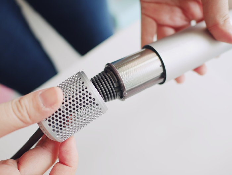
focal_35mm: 30
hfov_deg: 59.9
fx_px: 201
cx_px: 116
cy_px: 88
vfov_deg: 46.8
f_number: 1.7
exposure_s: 1/80
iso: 200
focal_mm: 15
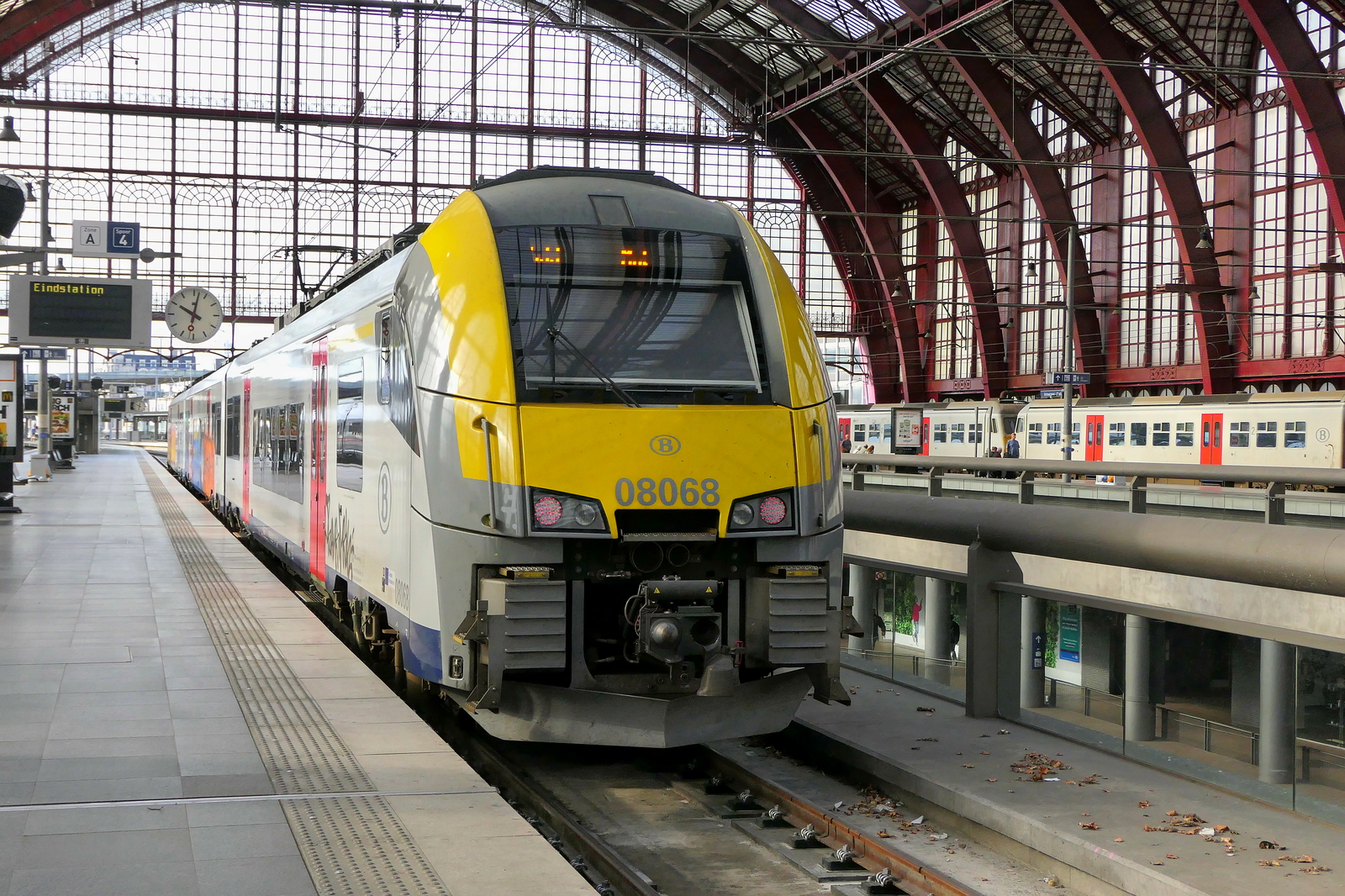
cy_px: 448
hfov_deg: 42.8
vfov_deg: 29.2
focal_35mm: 46
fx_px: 1718
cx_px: 672
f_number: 4.5
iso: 800
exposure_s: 1/800
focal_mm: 16.9
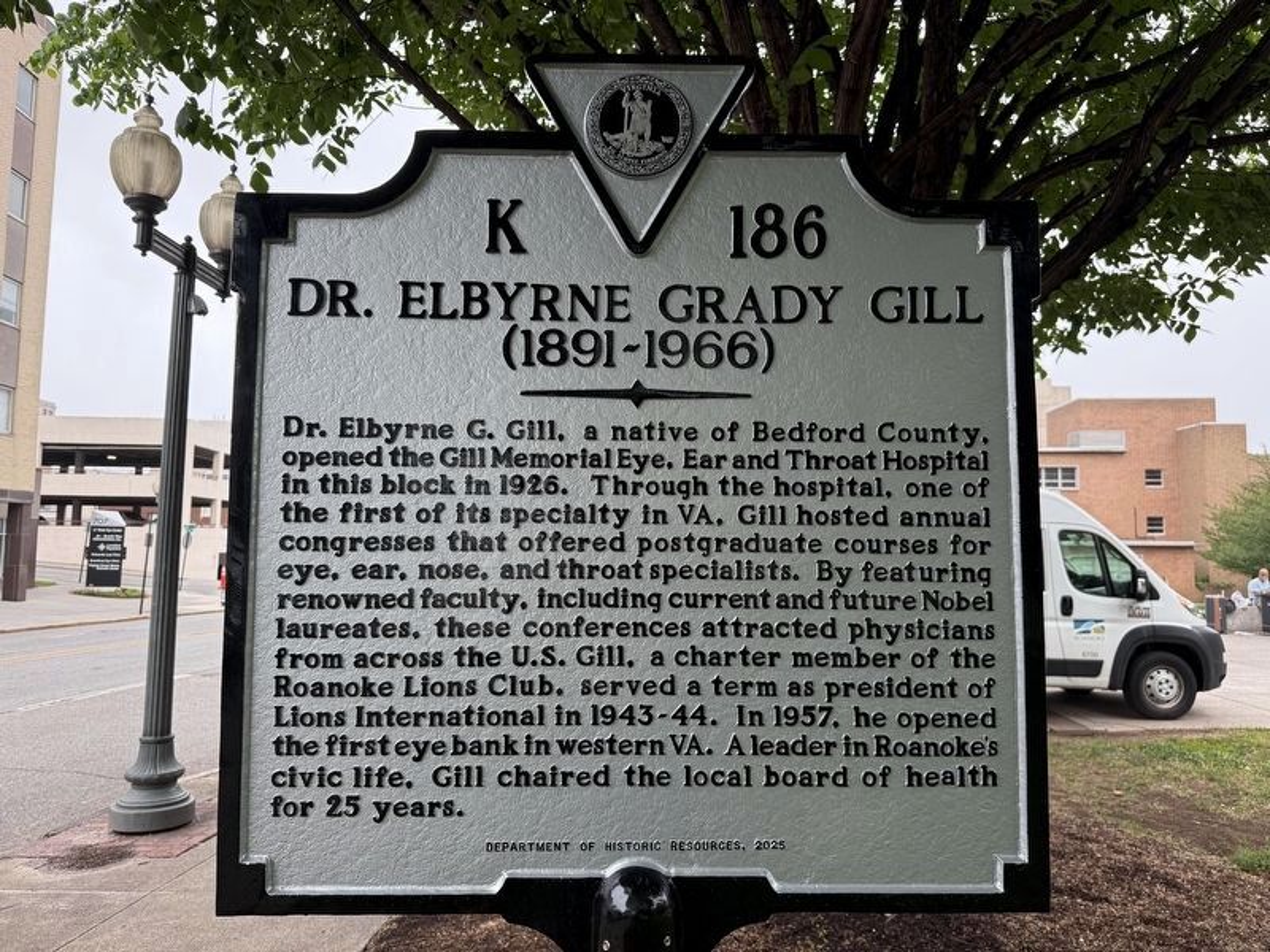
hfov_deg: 71.6
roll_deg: -1.2
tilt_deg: +5.5
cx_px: 635
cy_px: 476
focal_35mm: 24
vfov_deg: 56.8
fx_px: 881
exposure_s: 1/649
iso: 100
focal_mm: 6.76
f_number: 1.78
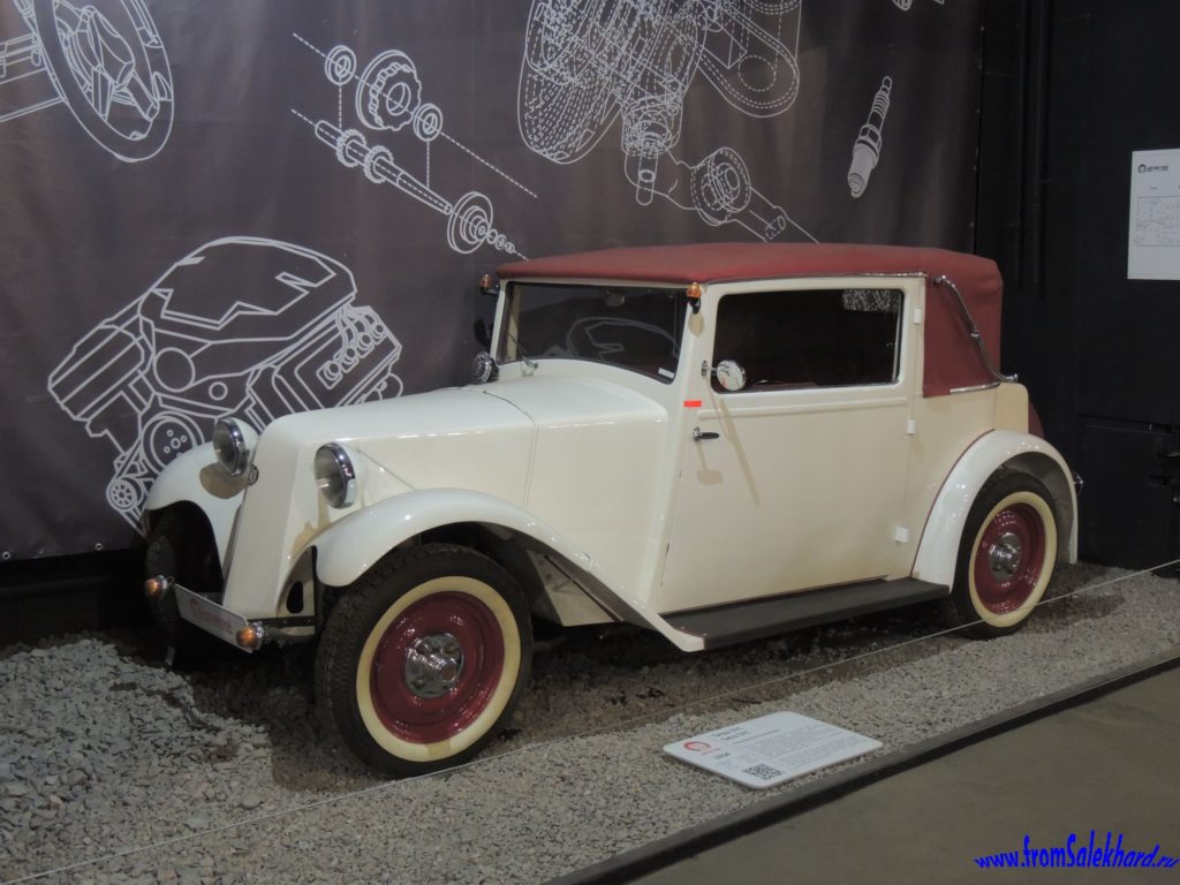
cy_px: 442
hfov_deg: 43.9
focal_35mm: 43
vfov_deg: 33.6
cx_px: 590
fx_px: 1466
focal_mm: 7.6
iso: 500
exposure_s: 1/13
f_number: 3.4
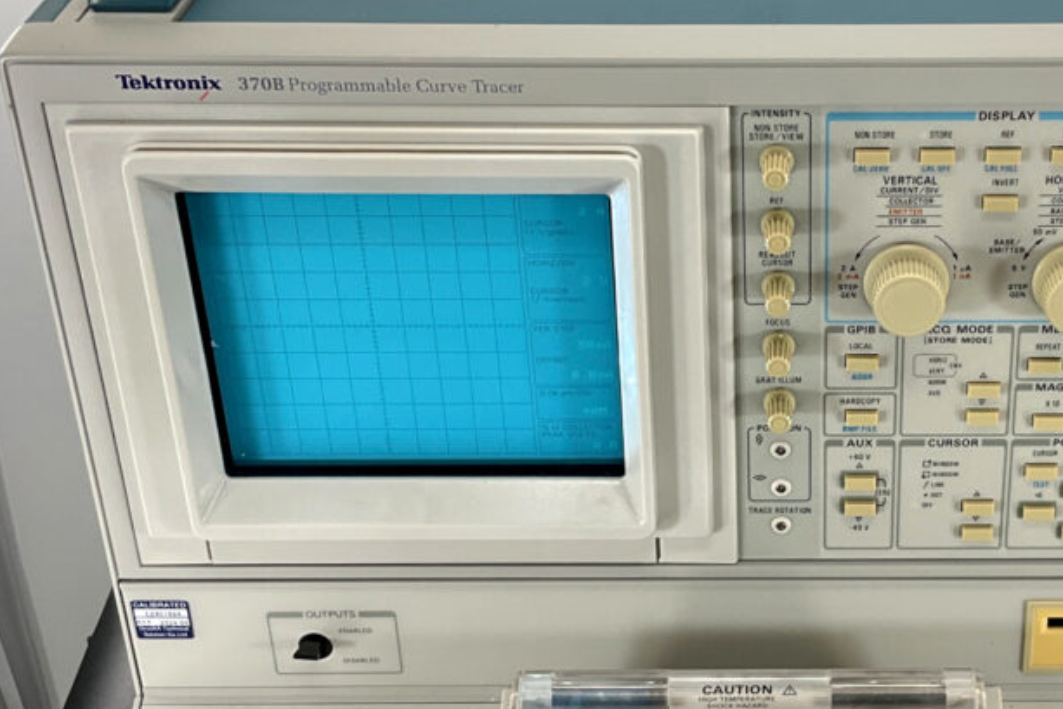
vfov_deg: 23.0
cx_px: 799
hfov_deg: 33.2
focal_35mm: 59
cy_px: 432
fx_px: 1742
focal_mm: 3
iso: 16
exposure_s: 1/137
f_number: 1.8
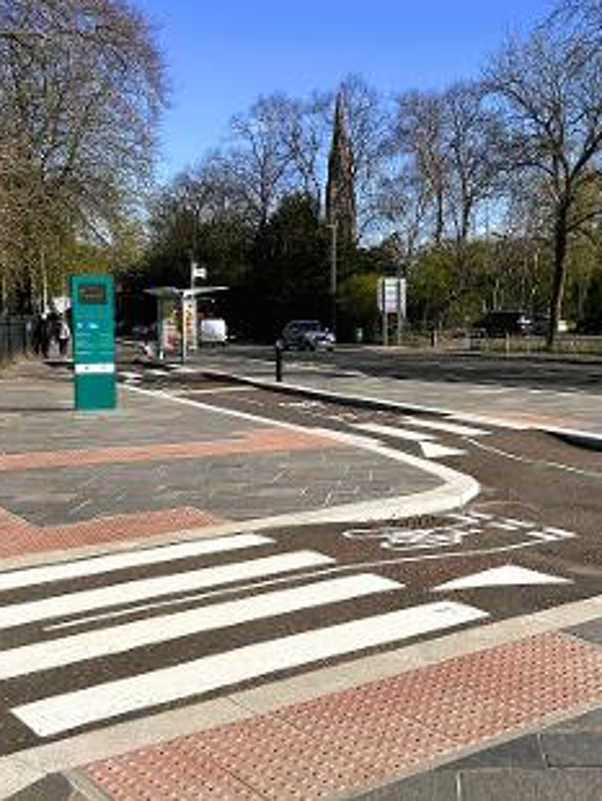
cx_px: 444
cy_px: 397
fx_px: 1065
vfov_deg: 41.2
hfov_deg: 31.1
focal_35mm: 46
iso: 50
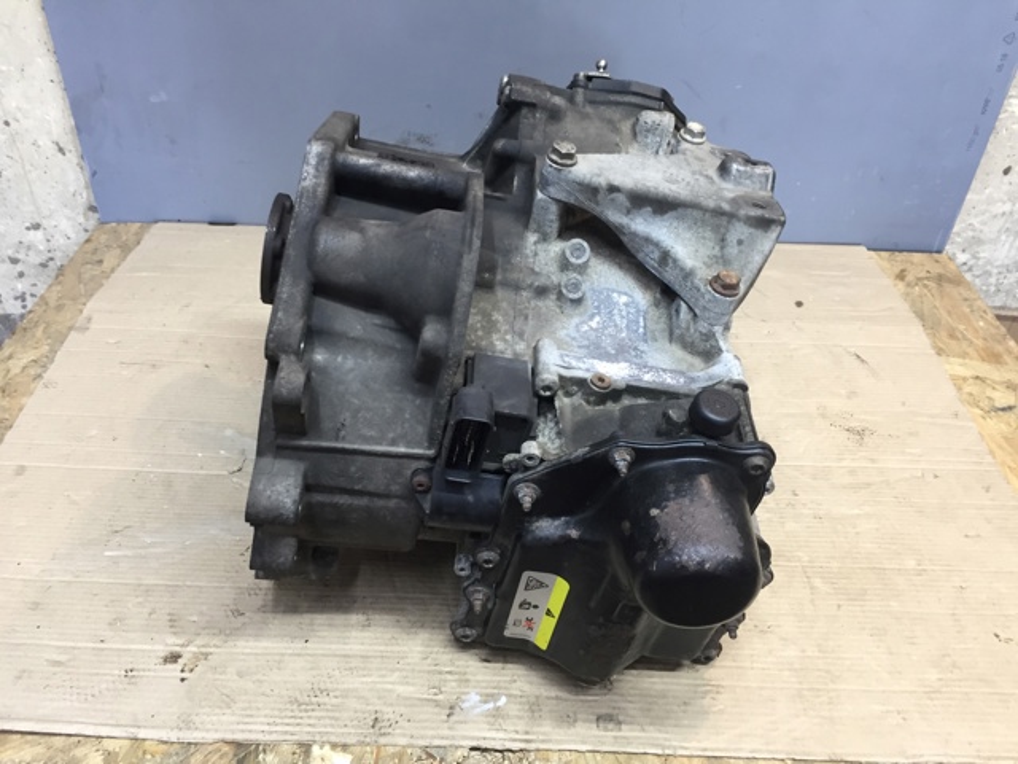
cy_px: 382
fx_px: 853
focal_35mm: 29
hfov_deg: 61.7
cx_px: 509
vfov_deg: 48.2
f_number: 2.2
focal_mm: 4.15
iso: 100
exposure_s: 1/33
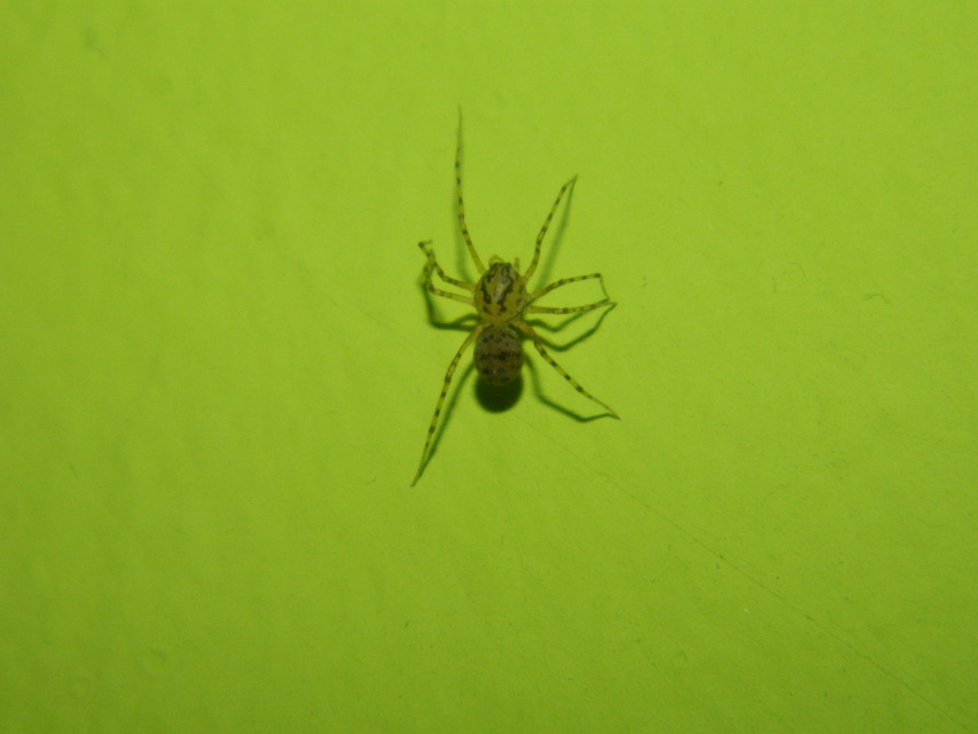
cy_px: 367
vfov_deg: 9.9
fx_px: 4239
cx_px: 489
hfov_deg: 13.2
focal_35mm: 150
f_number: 13.9
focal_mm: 27
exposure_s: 1/60
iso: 200
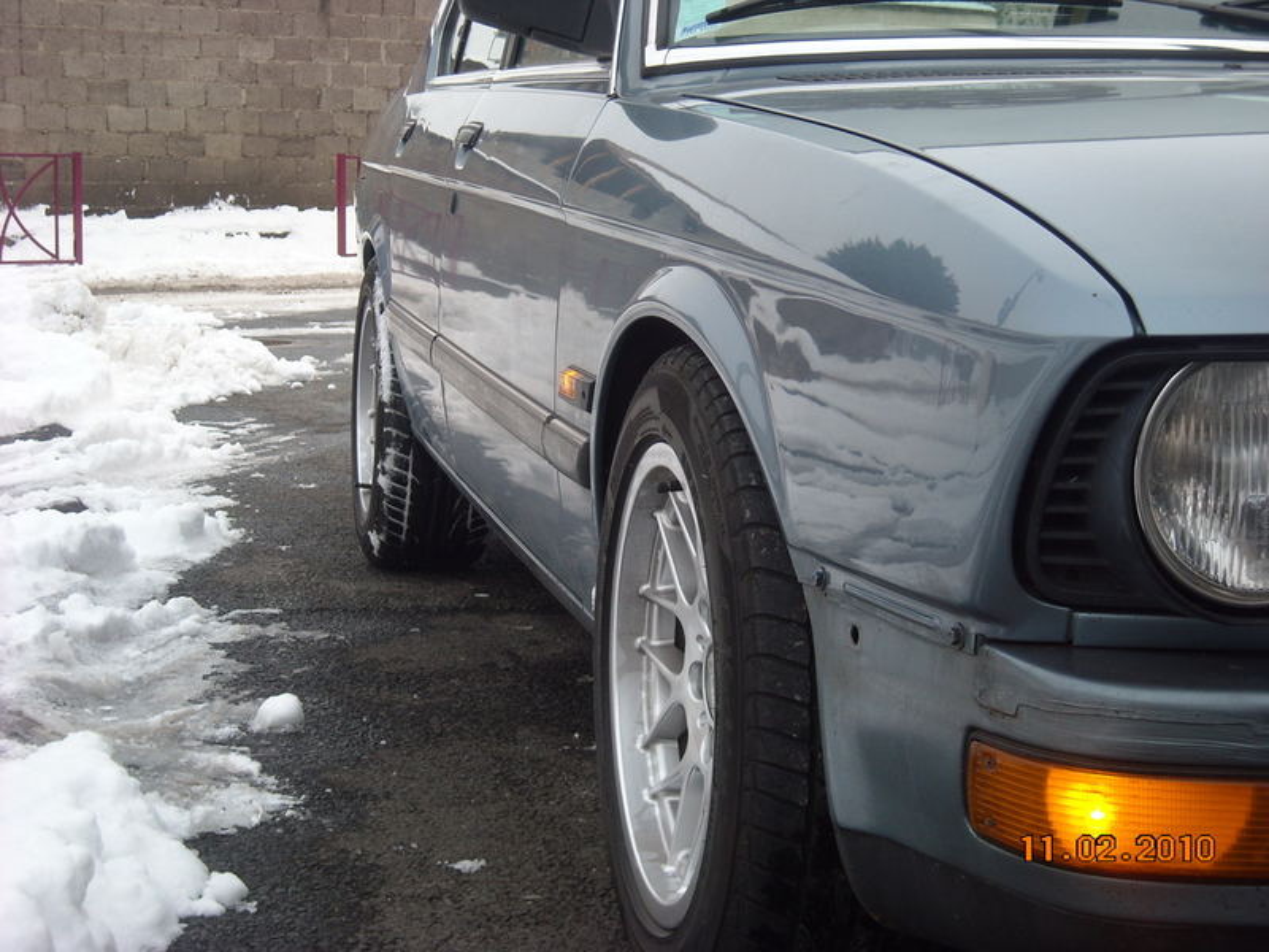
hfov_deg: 28.6
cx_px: 634
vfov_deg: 21.6
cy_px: 476
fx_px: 2493
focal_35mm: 68
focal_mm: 11.02
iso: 64
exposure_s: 1/260
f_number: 3.7
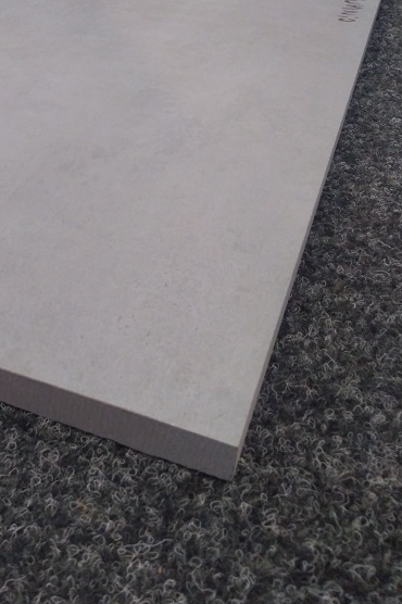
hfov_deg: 31.1
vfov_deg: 53.0
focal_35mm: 36
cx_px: -79
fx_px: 604
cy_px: 258
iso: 521
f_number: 2
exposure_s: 1/33.3
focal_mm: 3.59
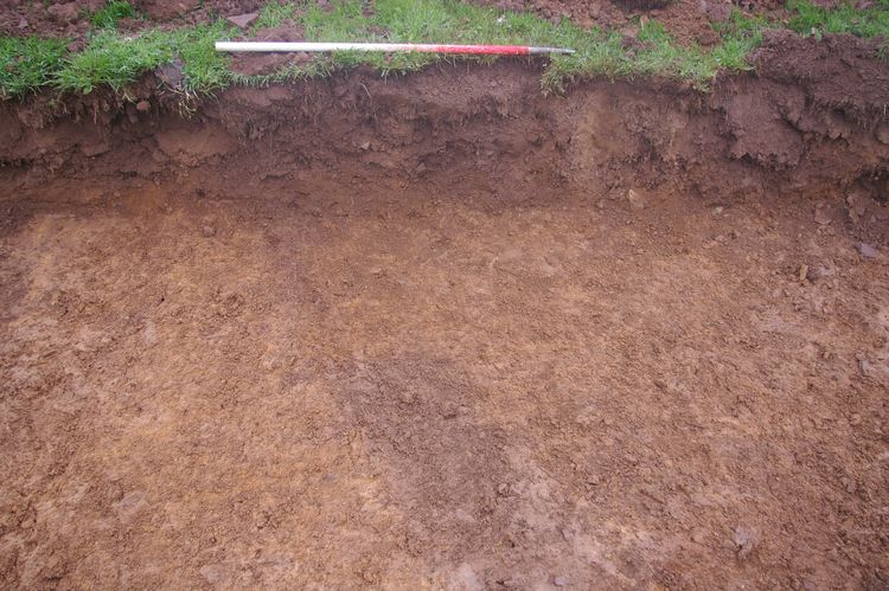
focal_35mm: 30
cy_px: 296
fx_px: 740
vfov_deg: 43.6
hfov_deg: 62.0
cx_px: 444
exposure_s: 1/45
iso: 200
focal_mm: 20
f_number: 5.6
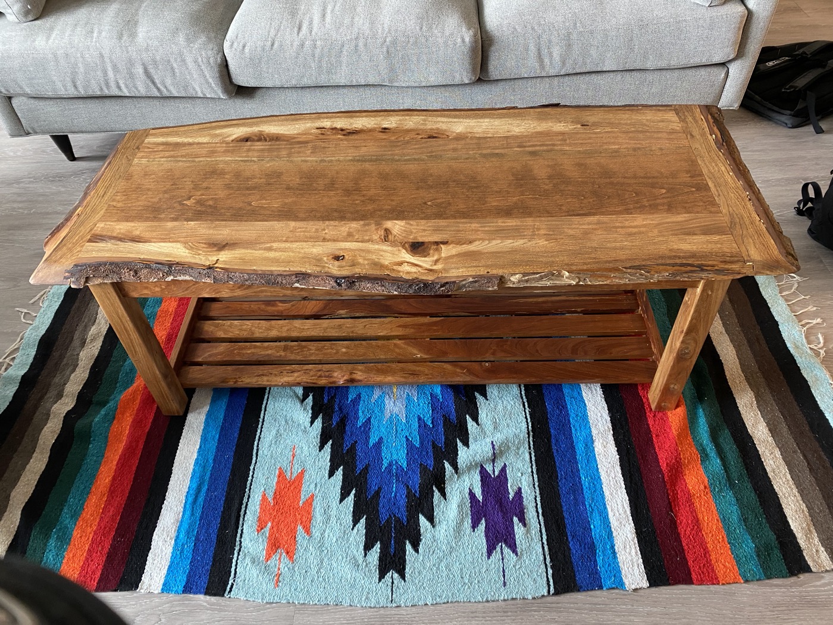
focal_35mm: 26
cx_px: 416
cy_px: 312
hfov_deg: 67.3
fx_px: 626
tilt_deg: -46.4
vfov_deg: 53.1
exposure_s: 1/60
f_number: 1.8
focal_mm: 4.25
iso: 125
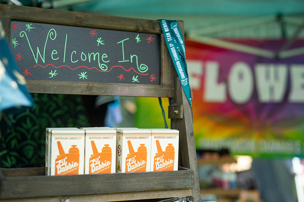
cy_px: 101
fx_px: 422
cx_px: 152
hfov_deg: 39.6
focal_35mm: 50
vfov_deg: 26.9
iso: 200
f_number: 2.8
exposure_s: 1/1000
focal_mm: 50
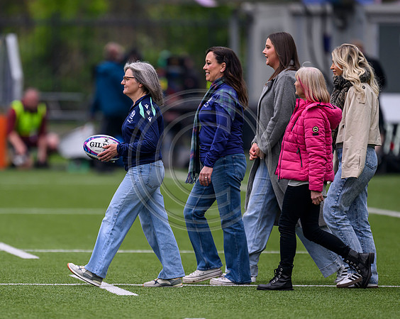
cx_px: 137
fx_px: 8172
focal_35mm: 691
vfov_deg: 2.2
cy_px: 175
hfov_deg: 2.8
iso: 1000
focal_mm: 560
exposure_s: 1/2000
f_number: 4
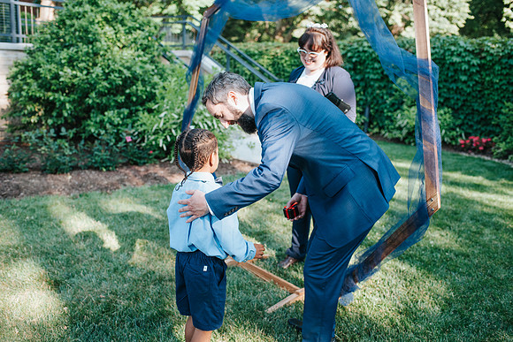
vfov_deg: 37.9
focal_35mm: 35
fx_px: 499
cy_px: 171
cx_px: 256
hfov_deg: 54.4
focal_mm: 35
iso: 450
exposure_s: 1/500
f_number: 3.2
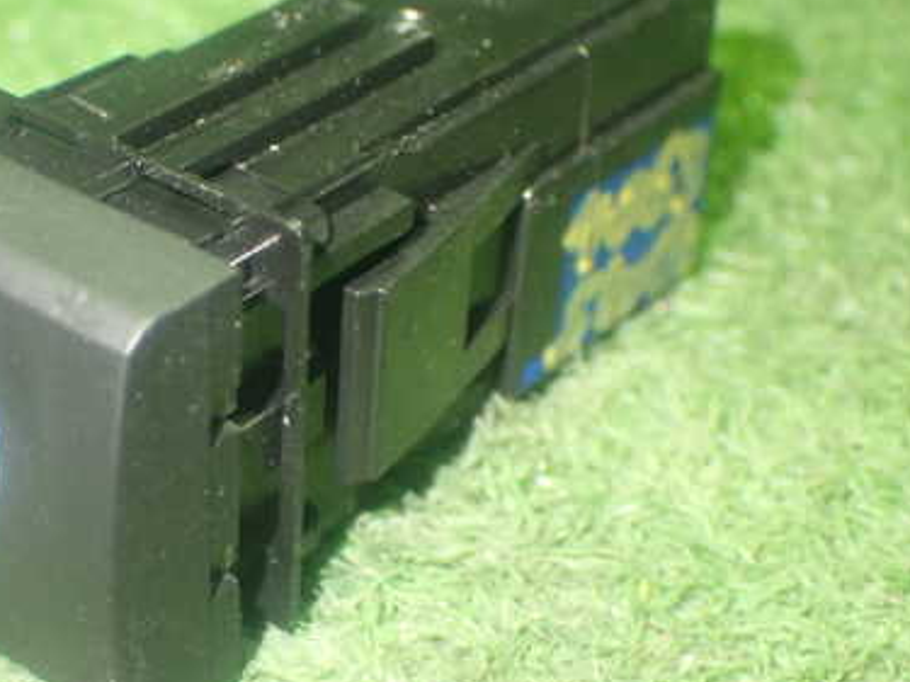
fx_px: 2102
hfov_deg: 24.2
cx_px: 233
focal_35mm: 80
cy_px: 391
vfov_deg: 18.4
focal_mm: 9.01
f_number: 3.2
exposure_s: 1/15
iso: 800
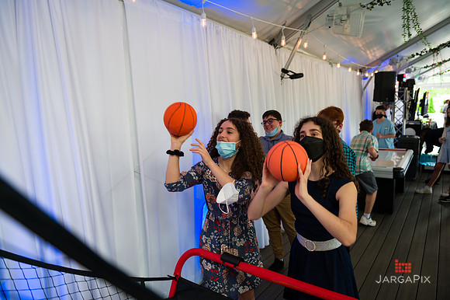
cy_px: 150
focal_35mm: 24
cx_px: 225
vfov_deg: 53.1
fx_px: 300
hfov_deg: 73.8
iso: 400
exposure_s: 1/200
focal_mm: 24
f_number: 3.2
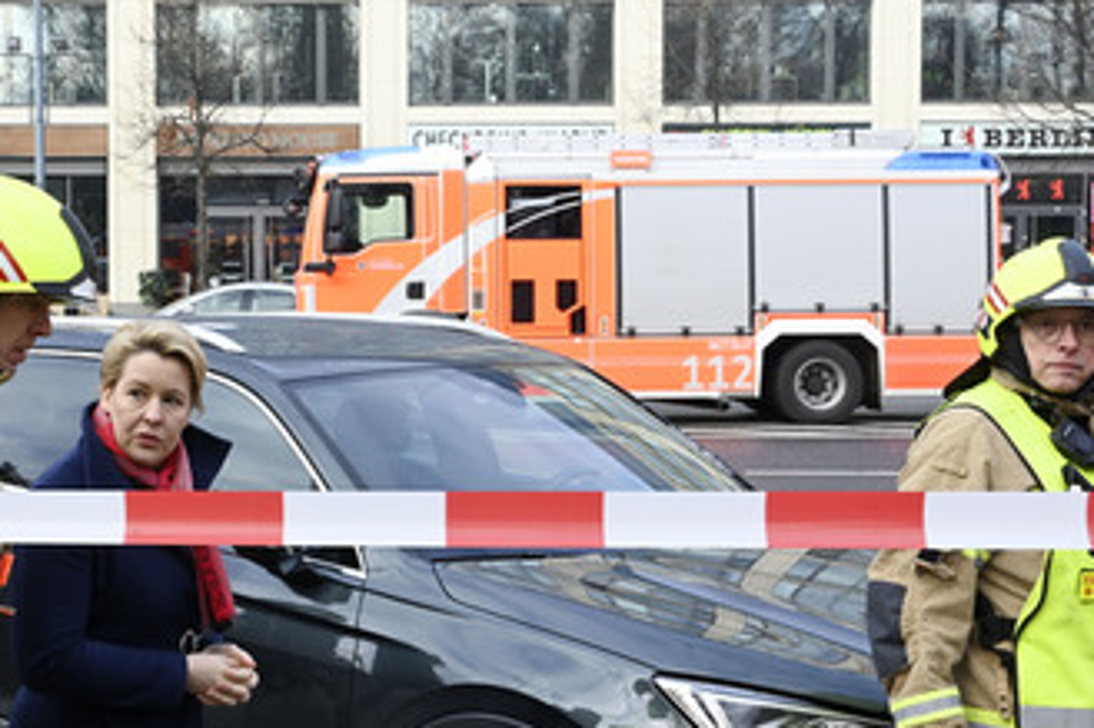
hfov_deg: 31.8
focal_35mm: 63
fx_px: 1913
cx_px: 404
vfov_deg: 21.5
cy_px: 352
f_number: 13
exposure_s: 1/320
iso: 2000
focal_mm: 46
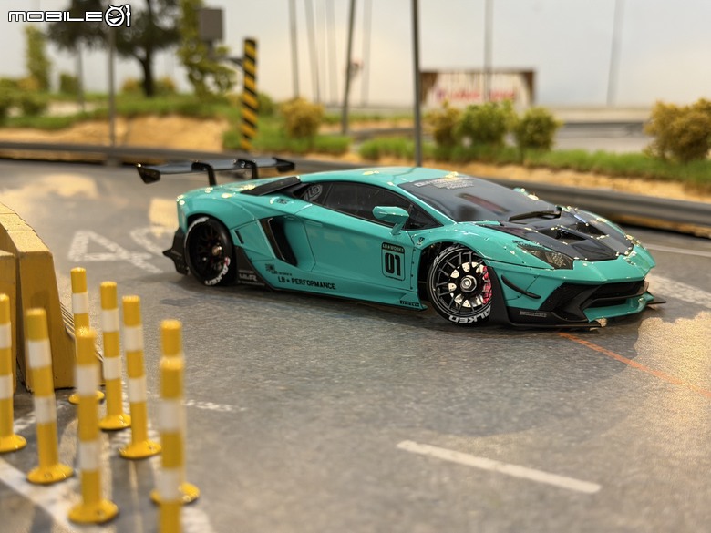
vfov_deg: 30.3
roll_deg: -0.1
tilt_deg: -10.4
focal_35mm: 48
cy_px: 266
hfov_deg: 39.7
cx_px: 356
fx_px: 986
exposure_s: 1/40
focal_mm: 6.76
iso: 320
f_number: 1.78
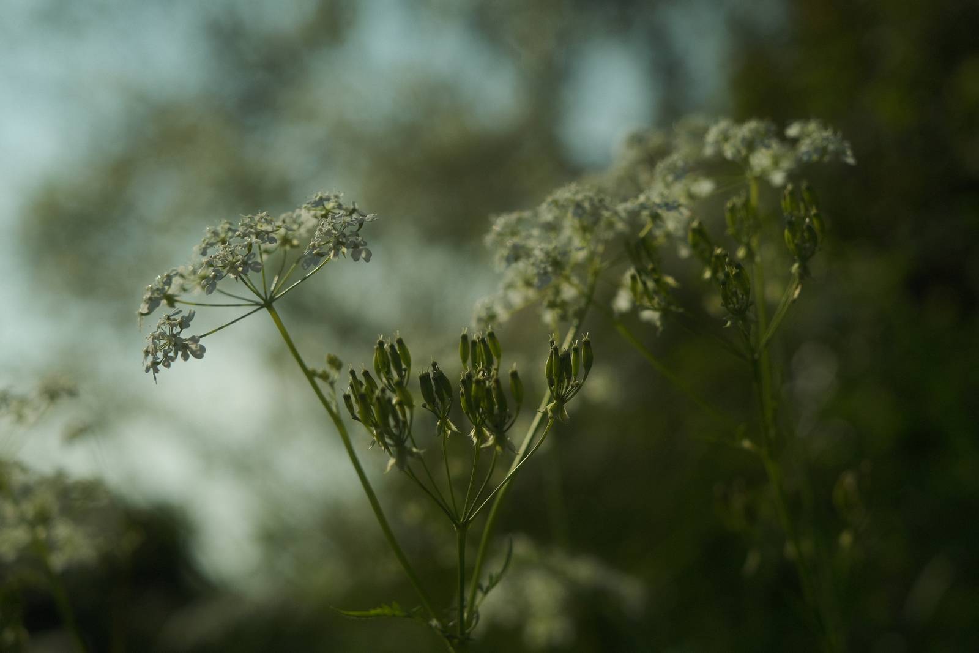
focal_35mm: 64
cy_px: 326
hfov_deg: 31.4
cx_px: 490
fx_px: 1740
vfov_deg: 21.2
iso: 640
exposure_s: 1/12000
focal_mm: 42.9
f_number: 4
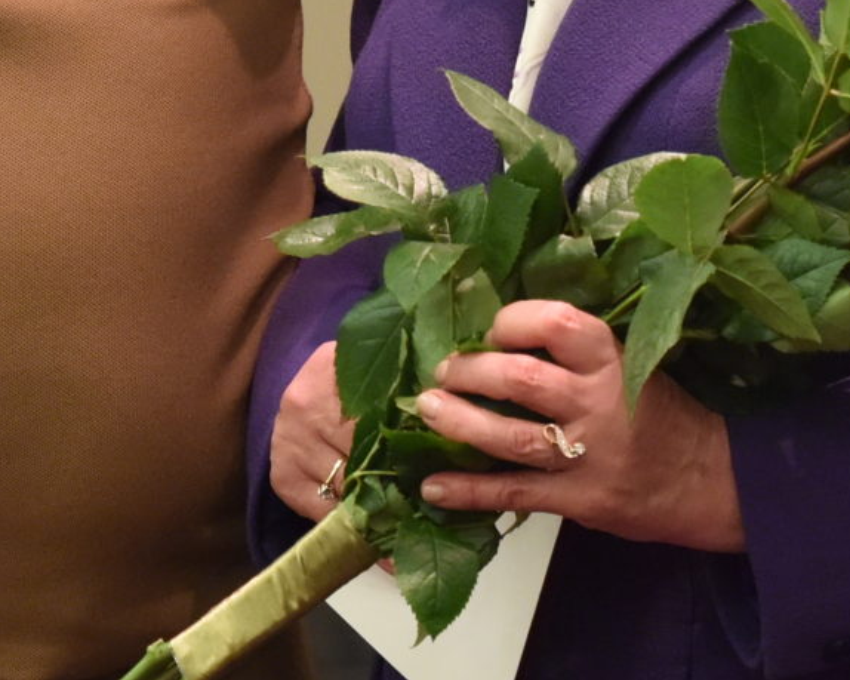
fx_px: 14211
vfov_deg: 2.7
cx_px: 209
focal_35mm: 565
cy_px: -152
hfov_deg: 3.4
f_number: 5.6
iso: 5000
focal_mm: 135
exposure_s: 1/200
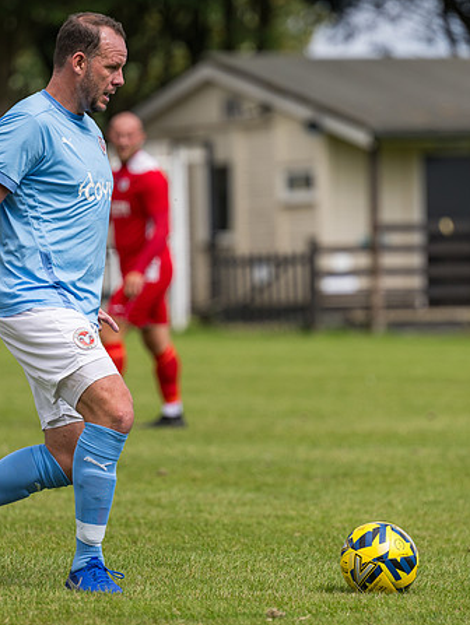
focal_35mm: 329
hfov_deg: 4.5
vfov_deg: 6.0
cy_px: 283
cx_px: 185
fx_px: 5948
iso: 125
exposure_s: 1/2500
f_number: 2.8
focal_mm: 165
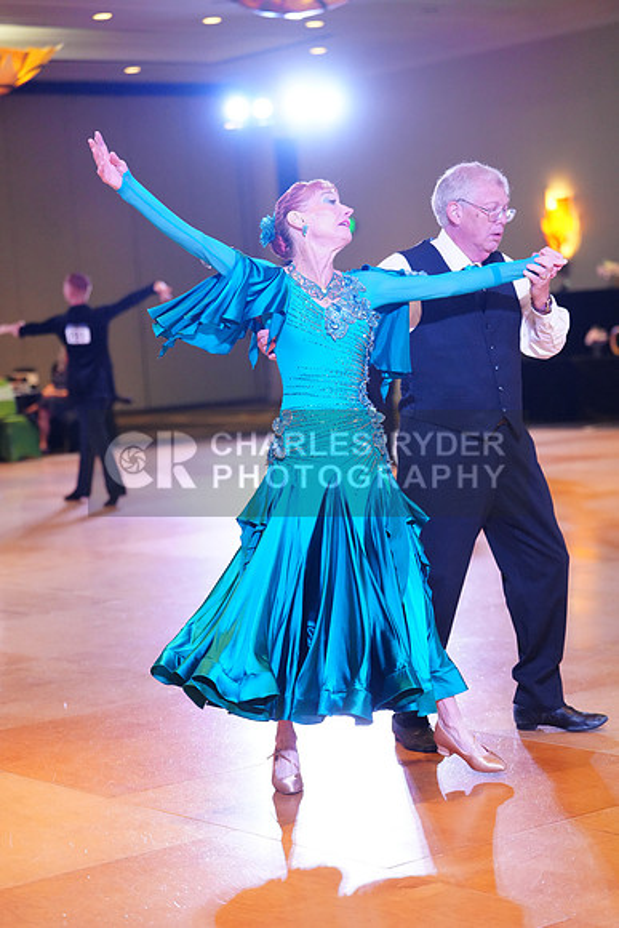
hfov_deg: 17.5
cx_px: 310
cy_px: 464
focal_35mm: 78
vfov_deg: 26.0
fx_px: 2010
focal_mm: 78
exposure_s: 1/400
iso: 5000
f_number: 2.8
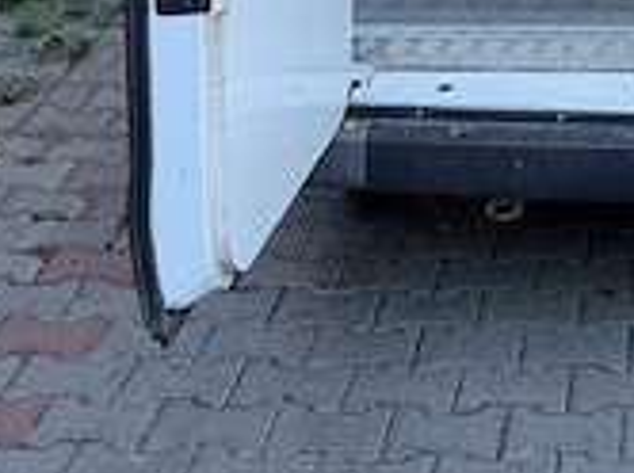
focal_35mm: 87
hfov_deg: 21.7
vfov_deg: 14.8
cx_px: 634
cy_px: -378
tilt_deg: -5.4
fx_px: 1591
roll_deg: +1.3
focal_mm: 6.76
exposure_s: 1/121
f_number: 1.78
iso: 64
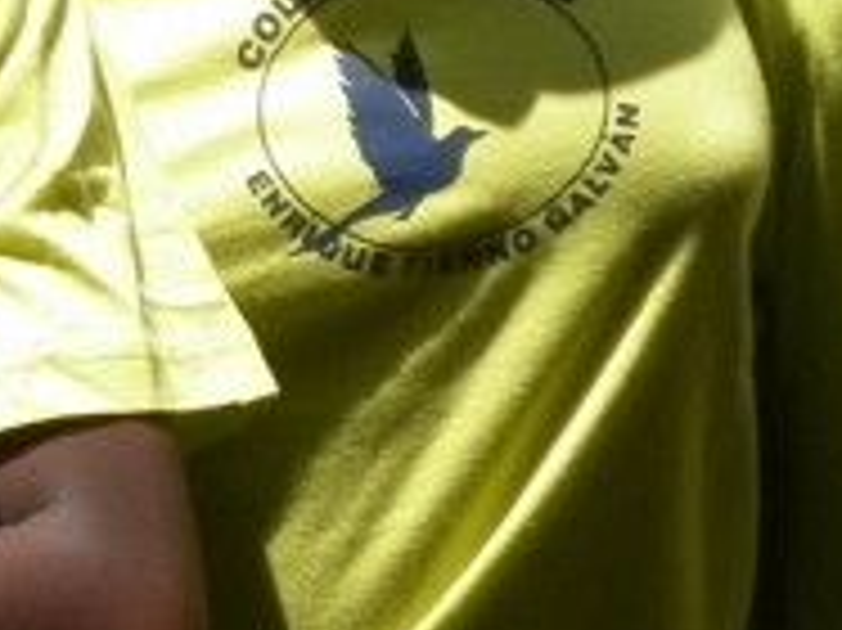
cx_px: -540
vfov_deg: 4.3
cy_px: -594
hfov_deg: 5.8
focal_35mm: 340
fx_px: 8265
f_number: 4.4
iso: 80
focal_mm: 11.1
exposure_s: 1/640
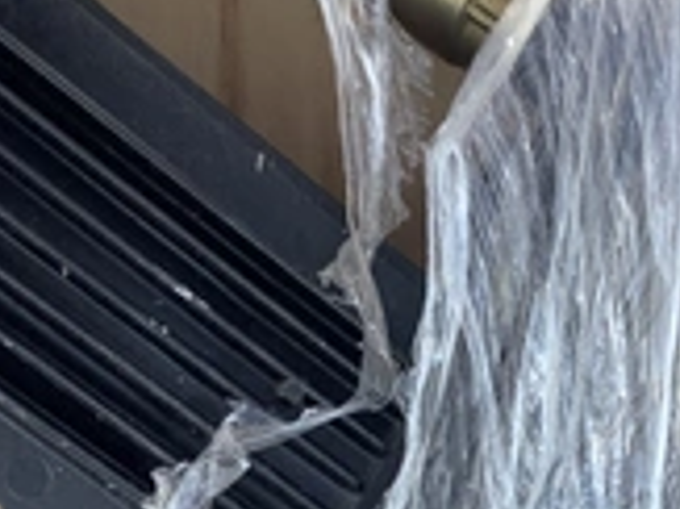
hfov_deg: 25.5
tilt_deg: -74.5
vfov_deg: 18.7
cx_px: 451
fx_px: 1492
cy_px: 547
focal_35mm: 76
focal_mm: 3.3
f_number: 2.4
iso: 25
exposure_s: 1/631
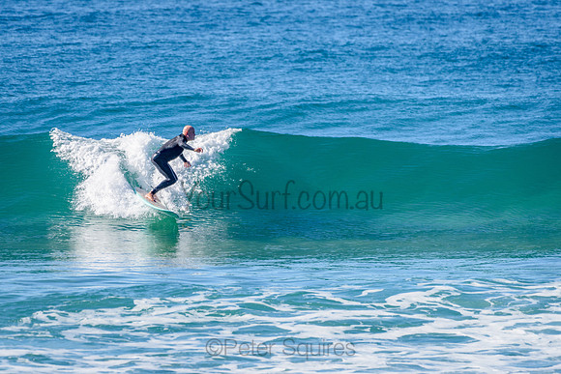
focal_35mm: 613
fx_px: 9558
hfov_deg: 3.4
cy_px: 182
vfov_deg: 2.2
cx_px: 244
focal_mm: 500
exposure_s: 1/2000
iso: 200
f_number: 5.6
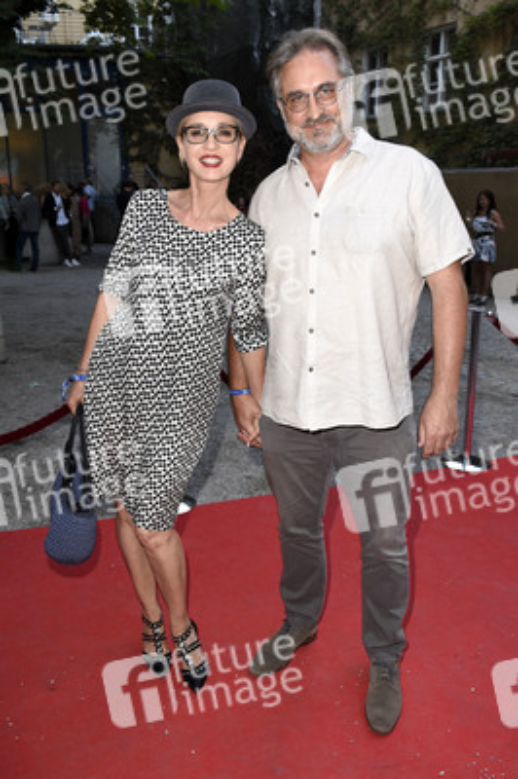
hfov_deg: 43.5
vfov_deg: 62.0
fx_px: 649
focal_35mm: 30
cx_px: 259
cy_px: 390
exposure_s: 1/60
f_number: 6.3
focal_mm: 20
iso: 800
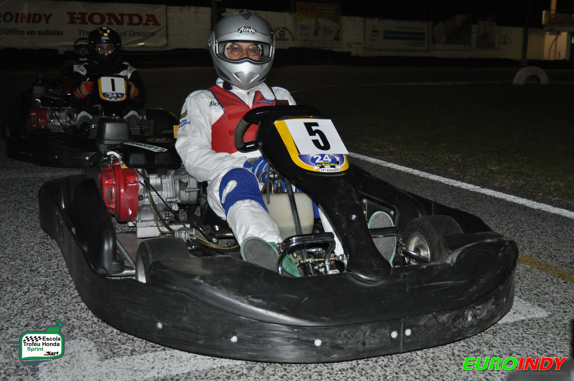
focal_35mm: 45
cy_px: 190
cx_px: 287
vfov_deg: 29.8
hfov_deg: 43.7
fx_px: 717
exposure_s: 1/60
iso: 800
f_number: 4.2
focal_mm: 30
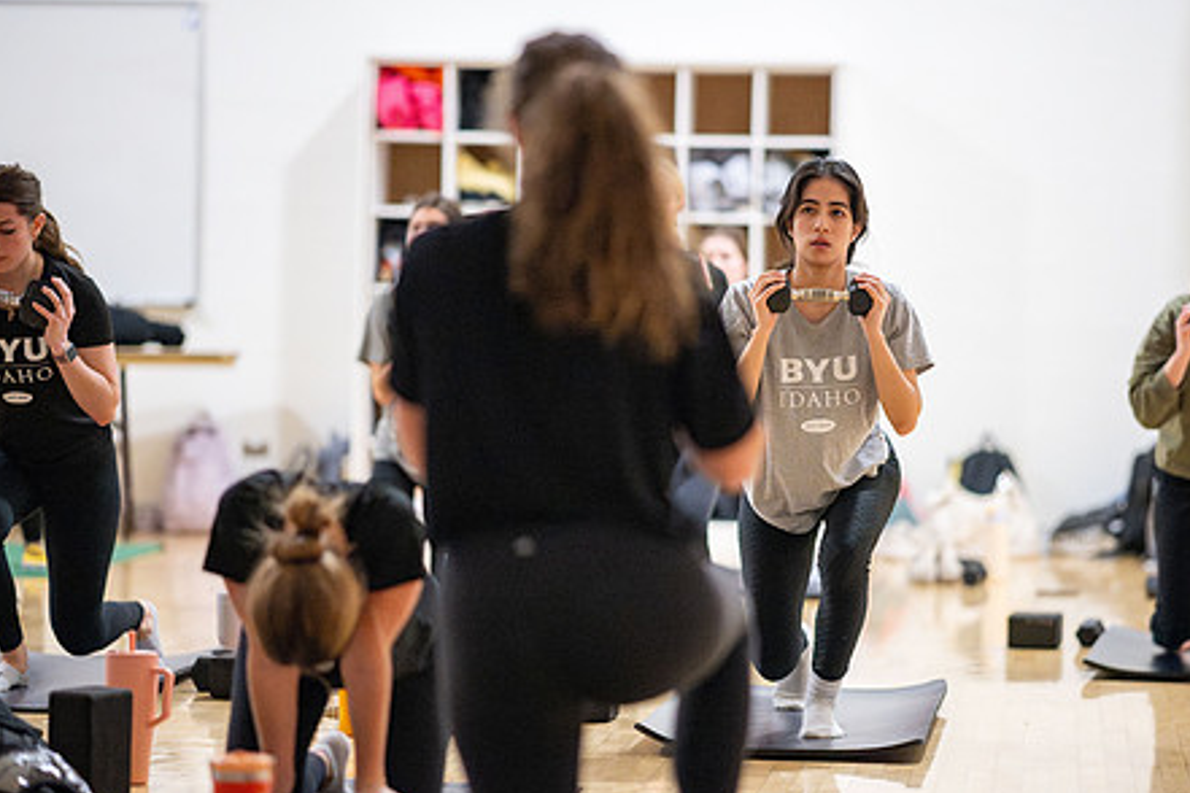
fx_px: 4561
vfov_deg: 9.9
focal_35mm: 138
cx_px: 661
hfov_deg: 14.9
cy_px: 425
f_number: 1.4
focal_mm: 105
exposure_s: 1/320
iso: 8000
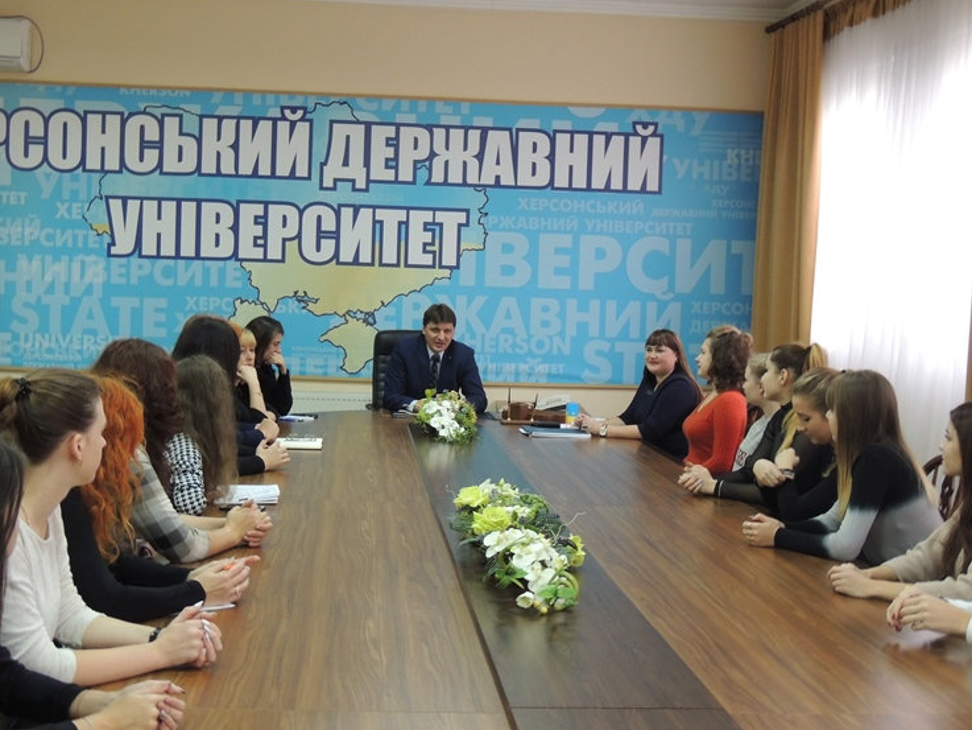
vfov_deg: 28.6
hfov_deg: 37.5
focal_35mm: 51
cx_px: 463
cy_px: 362
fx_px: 1432
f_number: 3.5
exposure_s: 1/15
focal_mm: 8.3
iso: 400
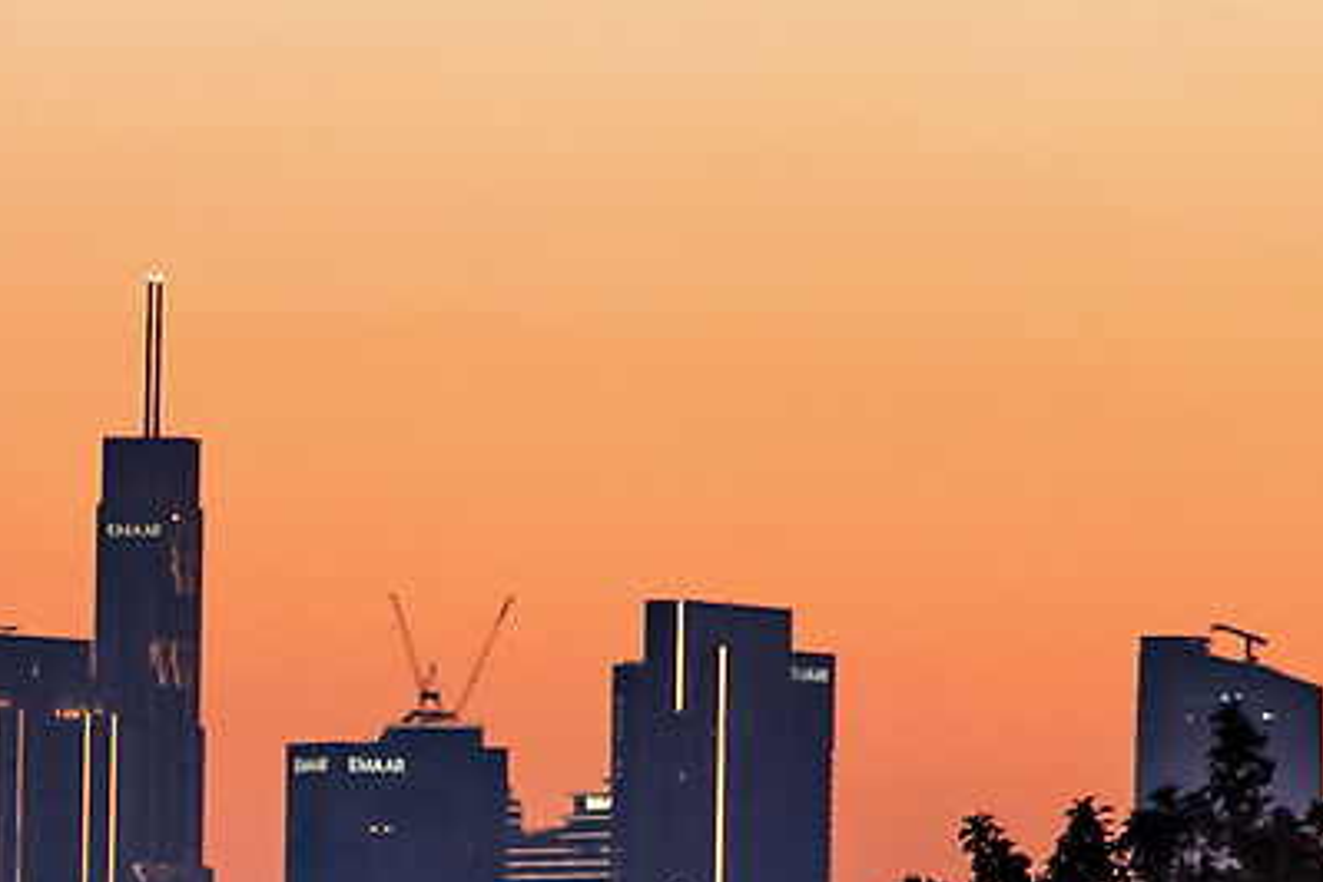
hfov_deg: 3.2
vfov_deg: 2.2
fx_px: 23224
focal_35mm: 632
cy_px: 633
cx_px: -938
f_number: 6.3
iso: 1250
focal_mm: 105
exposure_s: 1/100
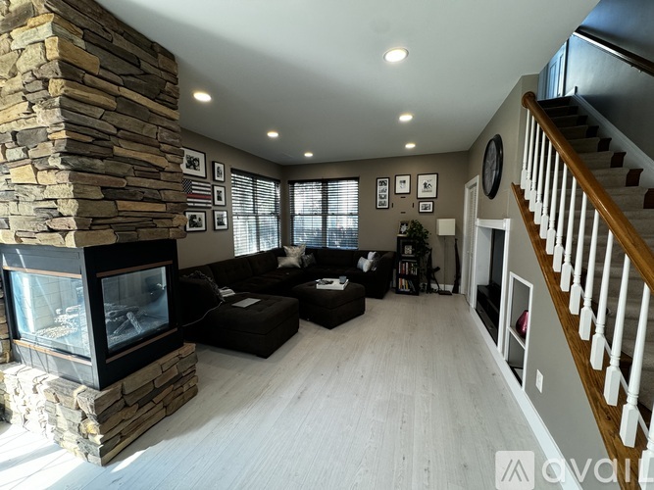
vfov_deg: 85.7
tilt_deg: -5.0
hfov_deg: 102.1
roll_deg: +0.4
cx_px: 327
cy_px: 245
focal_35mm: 14
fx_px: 264
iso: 200
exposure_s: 1/120
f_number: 2.2
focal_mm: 2.22
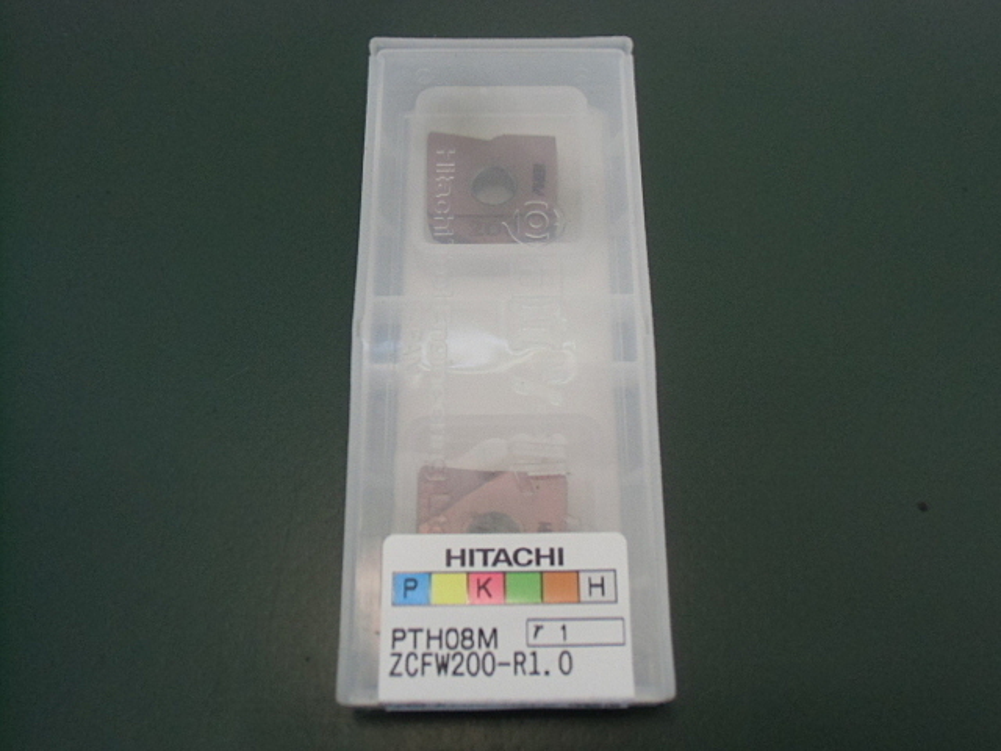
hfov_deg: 49.0
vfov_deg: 37.7
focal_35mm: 38
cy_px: 376
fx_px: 1099
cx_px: 500
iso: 400
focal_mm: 6.67
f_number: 3.9
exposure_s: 1/100
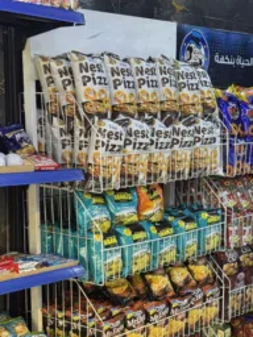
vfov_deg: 25.7
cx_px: 155
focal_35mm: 75
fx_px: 731
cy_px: 255
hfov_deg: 19.6
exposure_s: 1/100
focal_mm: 6.76
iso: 80
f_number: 1.78
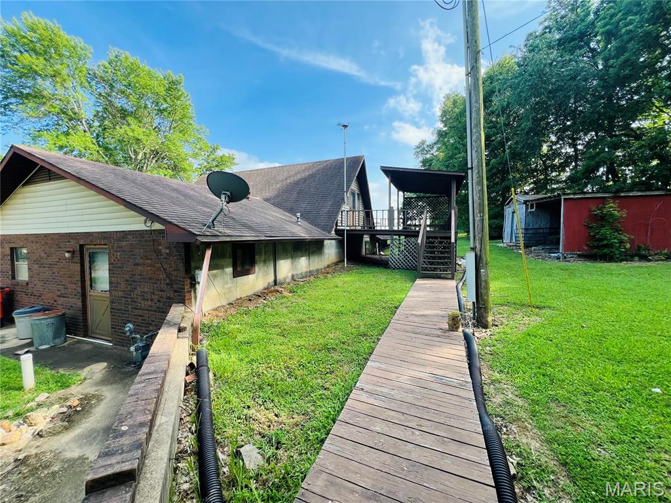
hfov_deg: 106.2
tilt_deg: -1.0
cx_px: 336
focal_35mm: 13
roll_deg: +0.8
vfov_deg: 89.9
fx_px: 252
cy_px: 252
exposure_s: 1/227
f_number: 1.8
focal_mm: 1.57
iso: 32
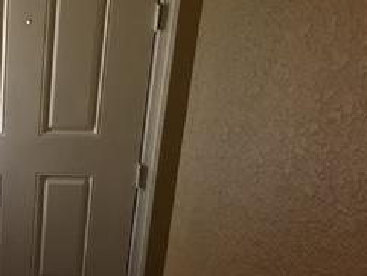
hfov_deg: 23.5
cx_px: -50
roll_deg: -0.6
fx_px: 817
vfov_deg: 18.9
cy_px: 37
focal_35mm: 77
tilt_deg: -22.7
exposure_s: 1/10
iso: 100
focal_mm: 4.15
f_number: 2.2
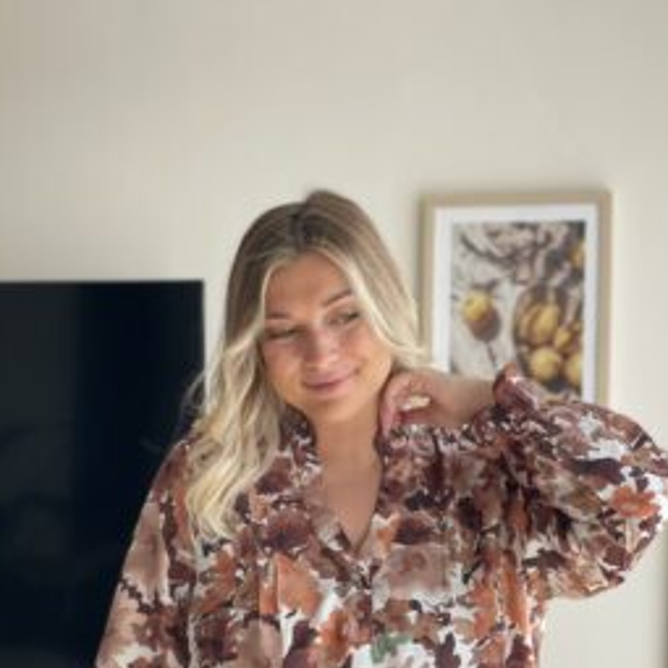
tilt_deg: -1.9
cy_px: 508
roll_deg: +0.1
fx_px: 1572
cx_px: 385
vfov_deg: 23.7
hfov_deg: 24.0
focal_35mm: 72
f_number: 2
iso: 32
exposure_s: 1/285
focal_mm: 6
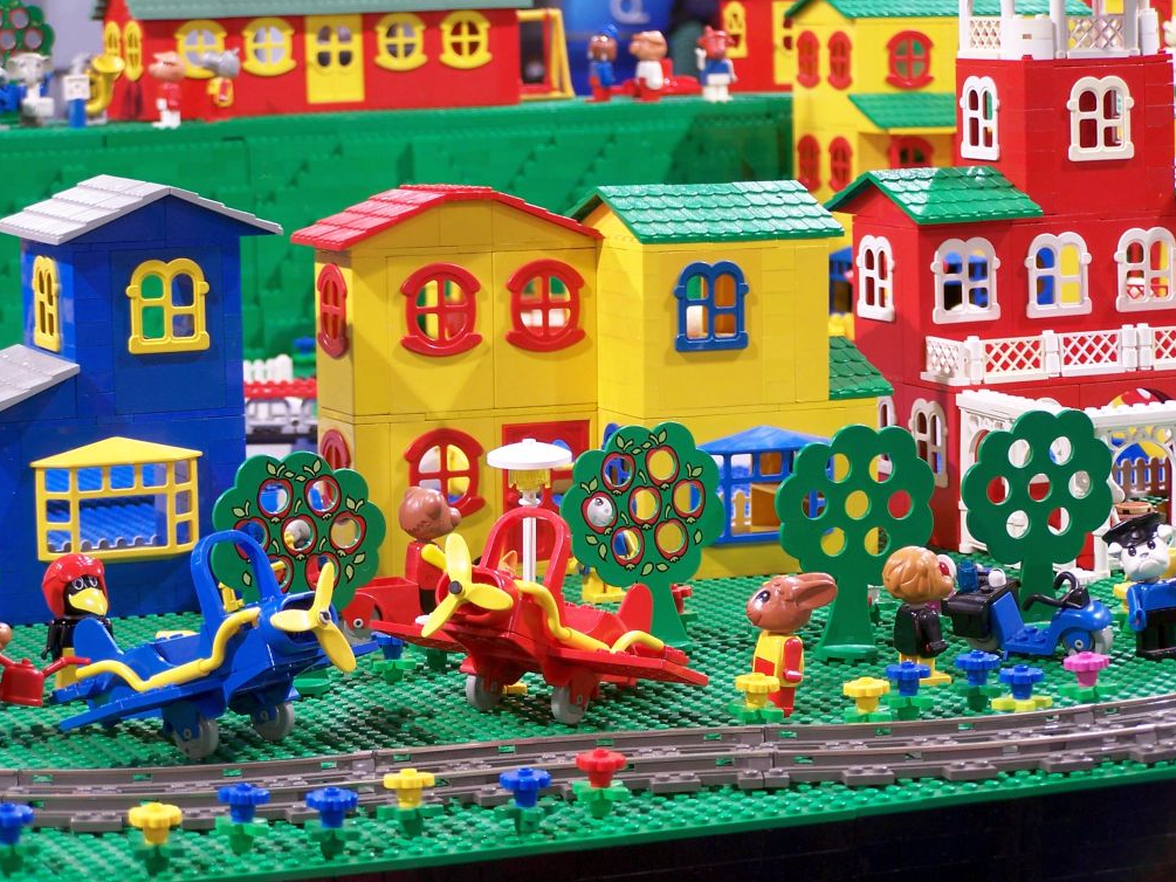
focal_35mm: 107
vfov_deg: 13.8
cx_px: 584
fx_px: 3636
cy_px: 442
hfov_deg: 18.4
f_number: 3.2
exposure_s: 1/2
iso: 80
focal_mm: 17.5
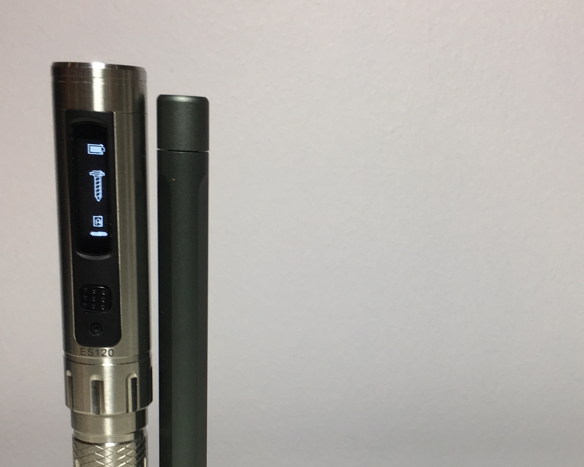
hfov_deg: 35.8
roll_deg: -2.5
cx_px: 368
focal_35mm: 52
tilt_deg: -10.1
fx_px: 899
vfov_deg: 28.5
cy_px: 373
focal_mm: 4.15
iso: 32
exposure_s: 1/50
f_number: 2.2
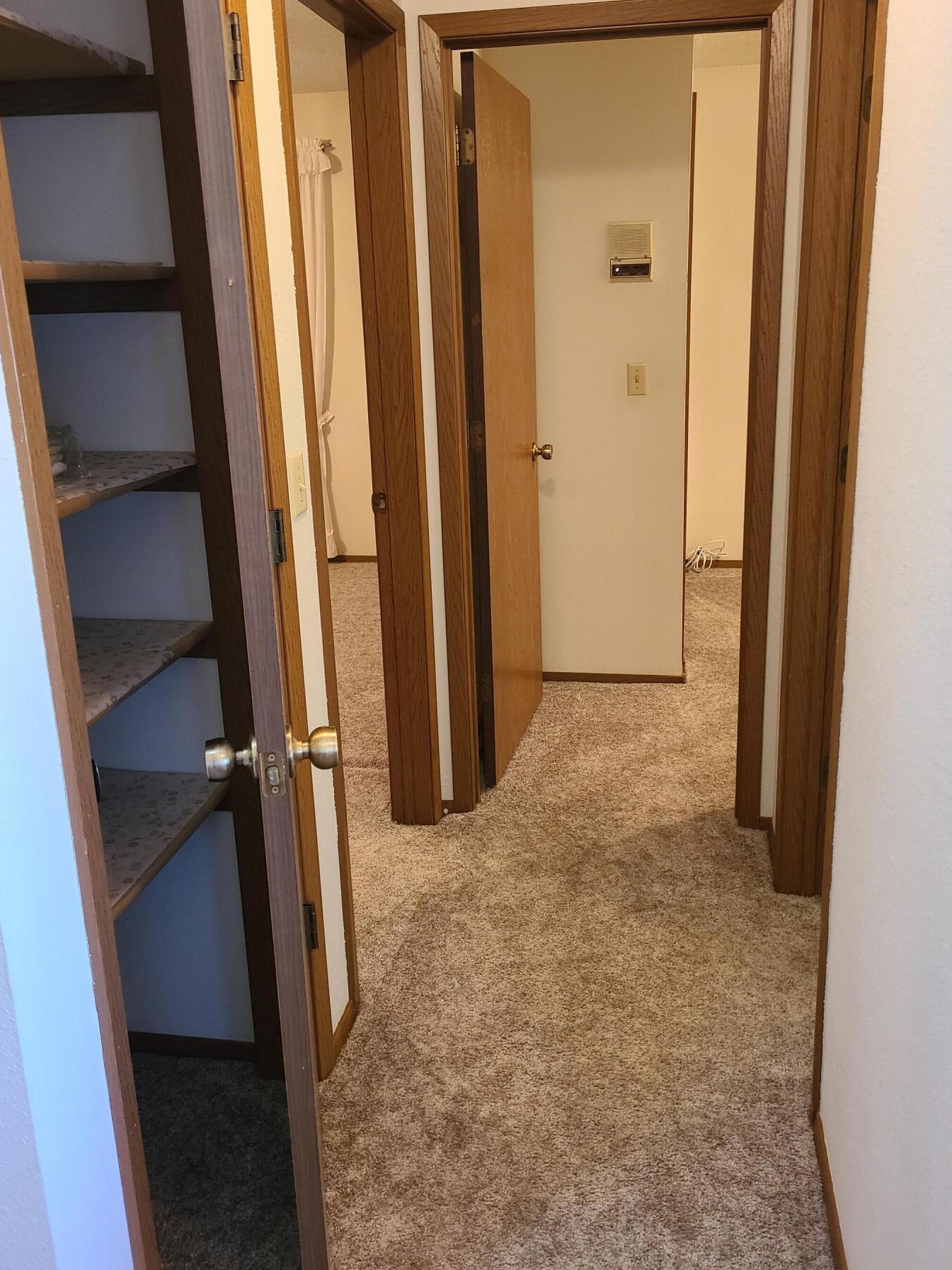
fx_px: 1063
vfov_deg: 61.5
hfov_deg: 48.2
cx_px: 512
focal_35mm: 29
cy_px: 574
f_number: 1.8
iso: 400
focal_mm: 5.4
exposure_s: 1/40
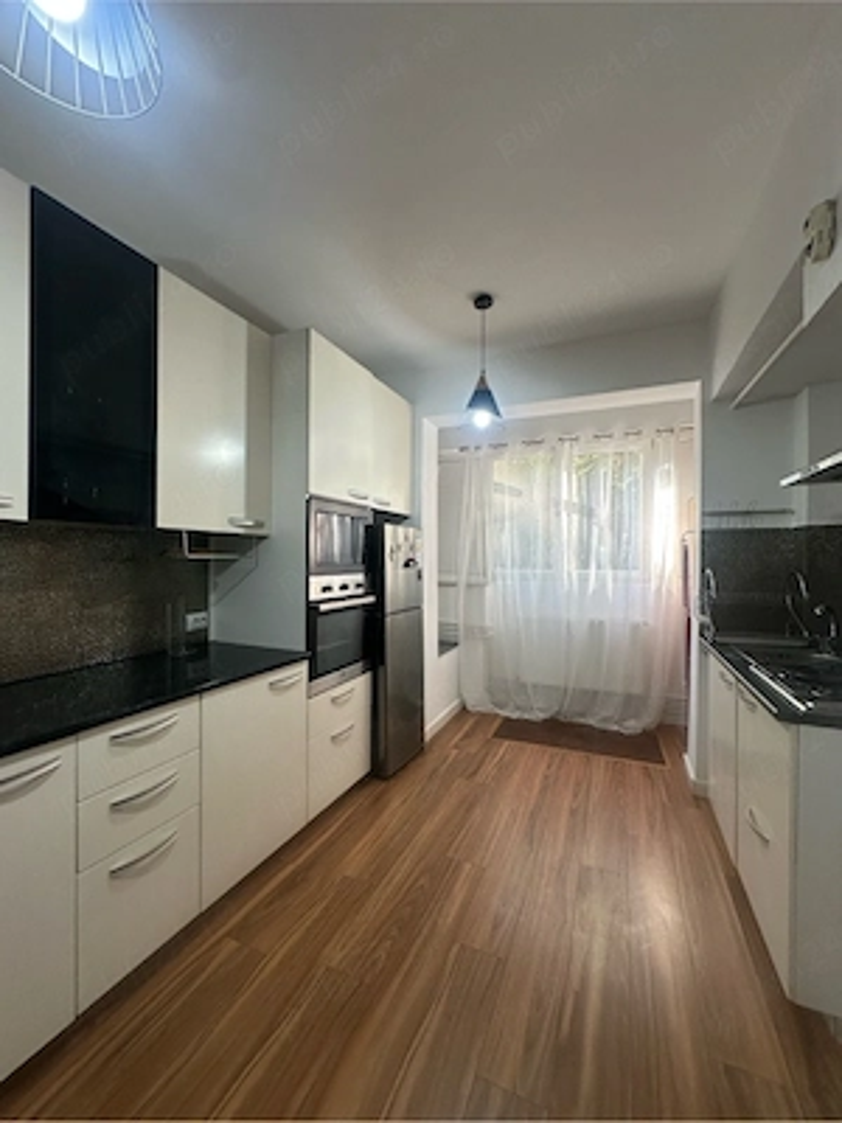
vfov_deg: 102.1
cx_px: 421
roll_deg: -0.7
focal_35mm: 14
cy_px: 562
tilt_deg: -0.9
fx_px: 454
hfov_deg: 85.7
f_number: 2.2
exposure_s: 1/100
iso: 125
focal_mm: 2.22
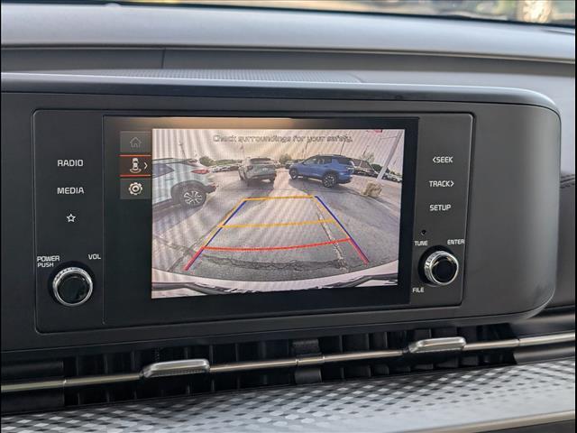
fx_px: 817
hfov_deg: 38.9
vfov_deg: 29.7
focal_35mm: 49
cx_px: 288
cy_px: 216
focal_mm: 6.9
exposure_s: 1/135
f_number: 1.68
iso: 24
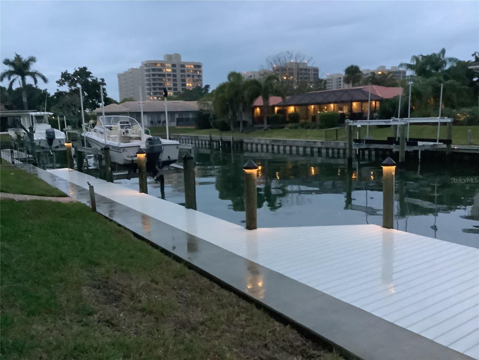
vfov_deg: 45.4
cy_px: 180
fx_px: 429
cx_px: 240
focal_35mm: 31
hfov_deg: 58.4
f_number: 2.4
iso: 640
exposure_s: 1/24
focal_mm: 3.3
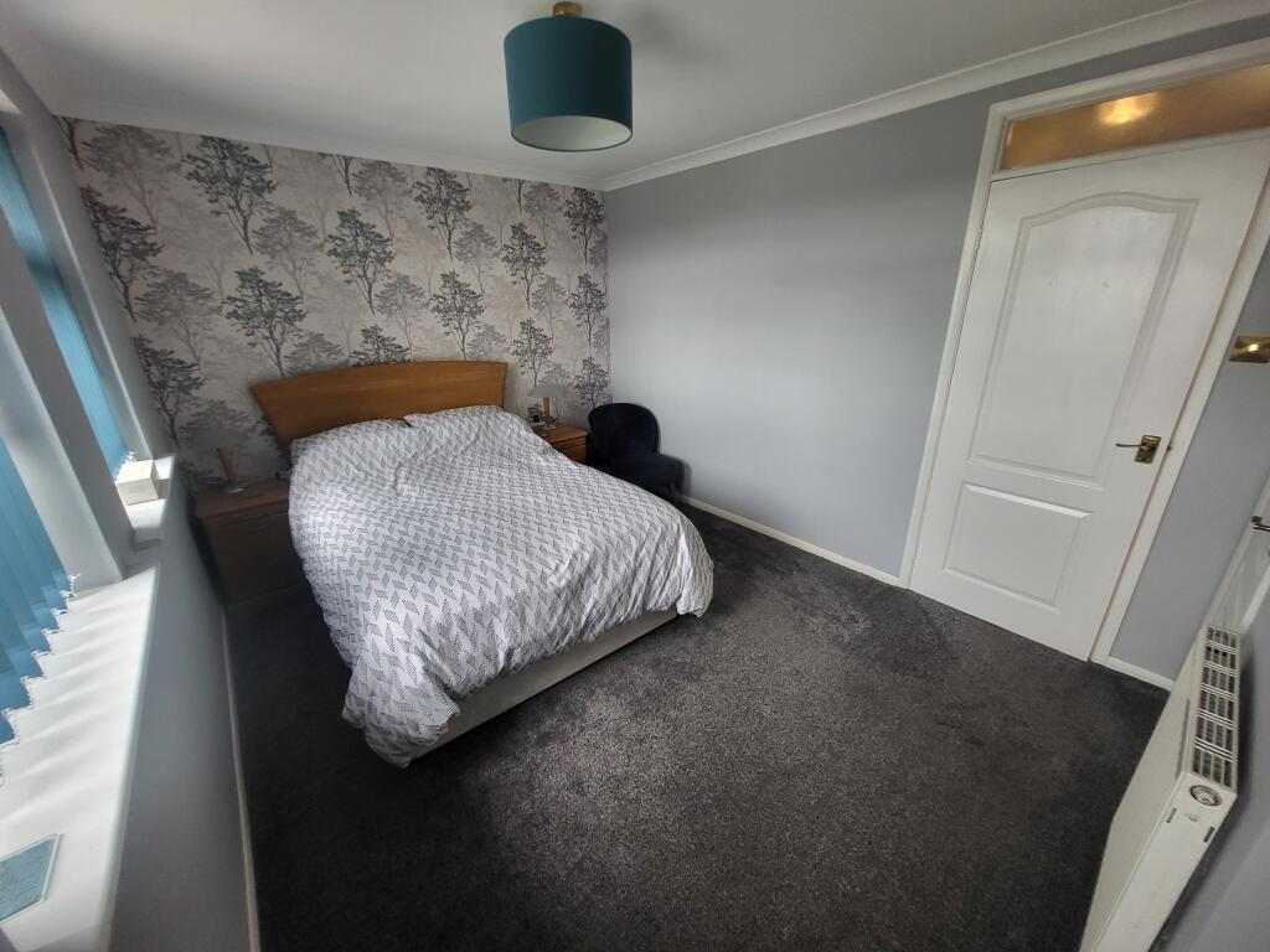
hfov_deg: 106.2
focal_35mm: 13
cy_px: 476
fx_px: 477
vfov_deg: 89.9
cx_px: 635
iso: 125
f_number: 2.2
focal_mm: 1.74
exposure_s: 1/50
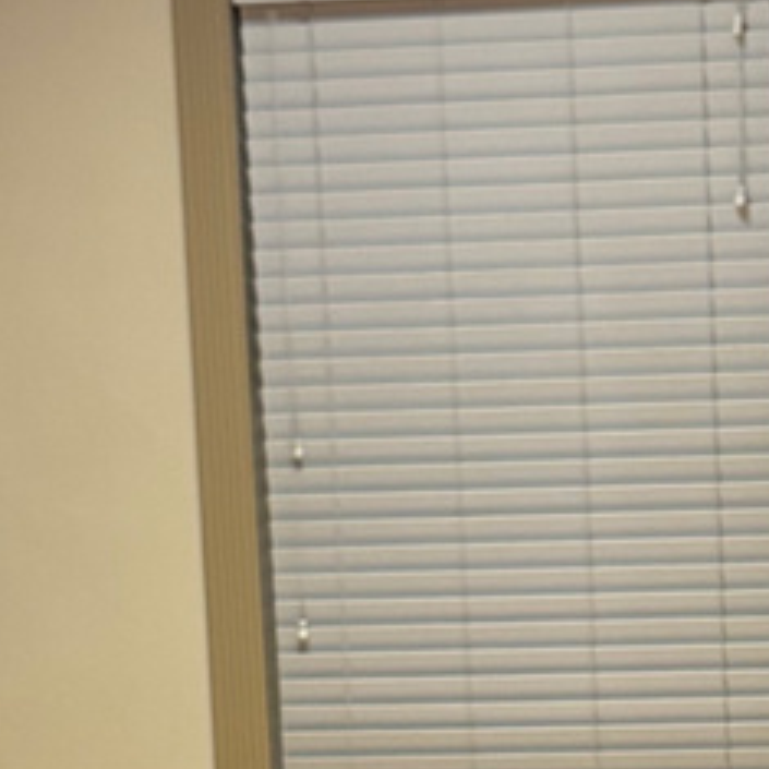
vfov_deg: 11.4
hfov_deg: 11.6
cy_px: 916
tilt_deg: -8.1
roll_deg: +1.8
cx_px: 524
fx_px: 3770
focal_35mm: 150
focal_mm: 5.96
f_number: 1.6
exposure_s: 1/60
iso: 200
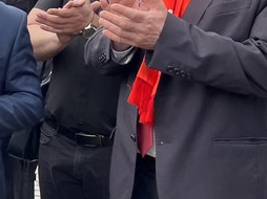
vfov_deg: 14.0
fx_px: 809
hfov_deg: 17.5
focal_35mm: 105
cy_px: 146
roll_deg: -0.2
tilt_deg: -11.7
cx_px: -86
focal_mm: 5.1
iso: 50
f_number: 1.6
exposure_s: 1/602
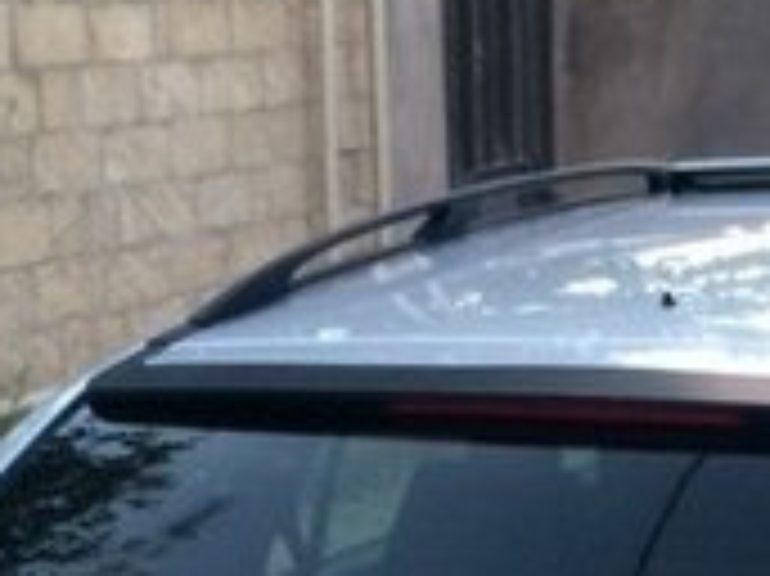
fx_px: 2490
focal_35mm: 112
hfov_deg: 17.4
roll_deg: -0.3
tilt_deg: -23.6
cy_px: 974
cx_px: 639
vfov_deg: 12.3
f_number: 2.2
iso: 125
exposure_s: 1/33
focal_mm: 4.15
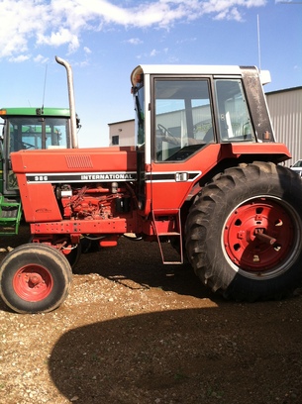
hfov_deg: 40.6
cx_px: 151
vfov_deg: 52.7
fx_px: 408
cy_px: 202
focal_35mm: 35
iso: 80
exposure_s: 1/732
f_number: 2.8
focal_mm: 3.85
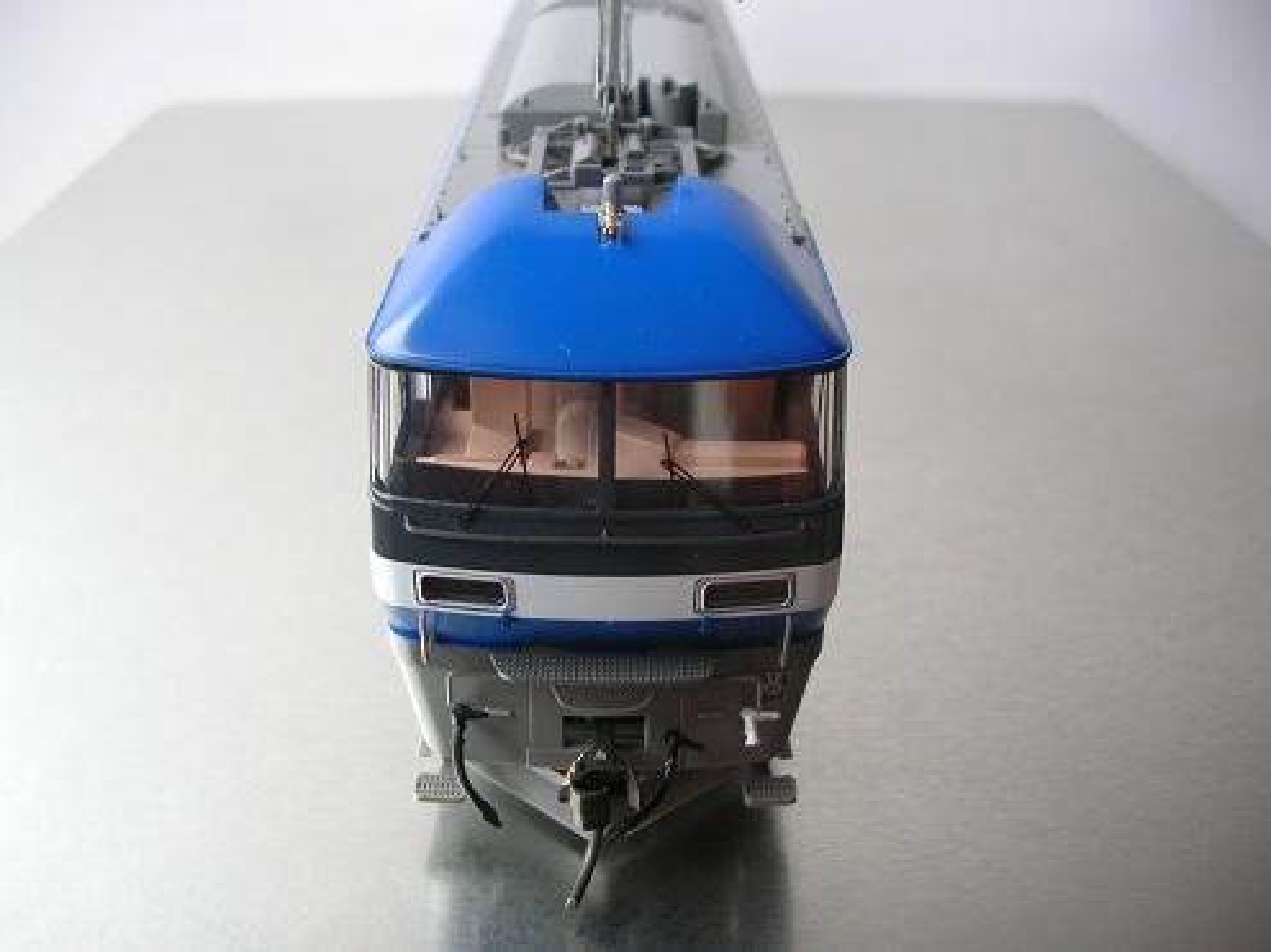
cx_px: 636
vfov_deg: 40.7
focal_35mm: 35
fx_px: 1285
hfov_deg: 52.6
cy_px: 476
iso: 50
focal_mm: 5.8
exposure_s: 1/41
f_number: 2.8
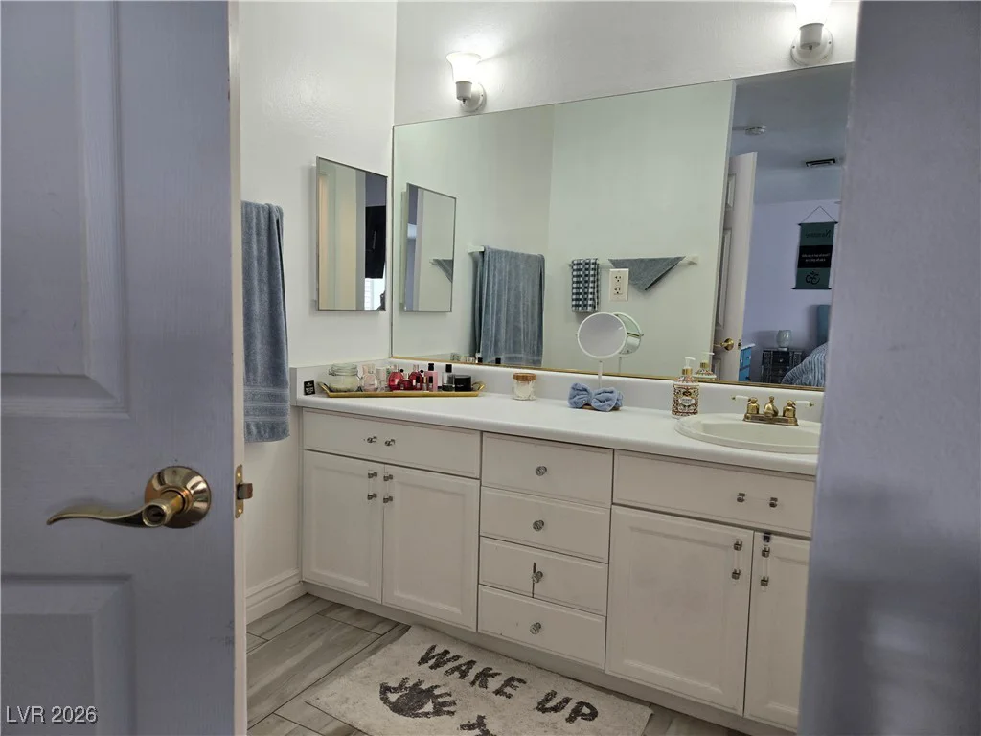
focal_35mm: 23
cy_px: 368
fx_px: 652
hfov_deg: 73.9
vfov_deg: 58.9
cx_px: 490
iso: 64
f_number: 1.8
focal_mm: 5.4
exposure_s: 1/120
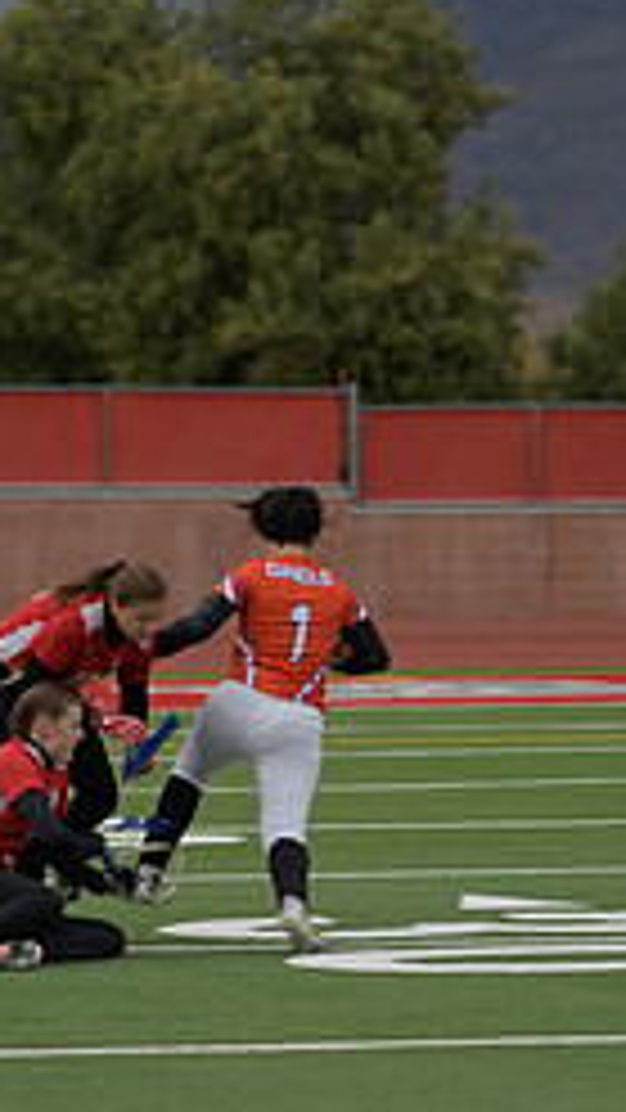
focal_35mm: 276
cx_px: 221
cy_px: 664
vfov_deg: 7.8
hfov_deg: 4.4
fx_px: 8142
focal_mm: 112
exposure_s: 1/200
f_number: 2.8
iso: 90
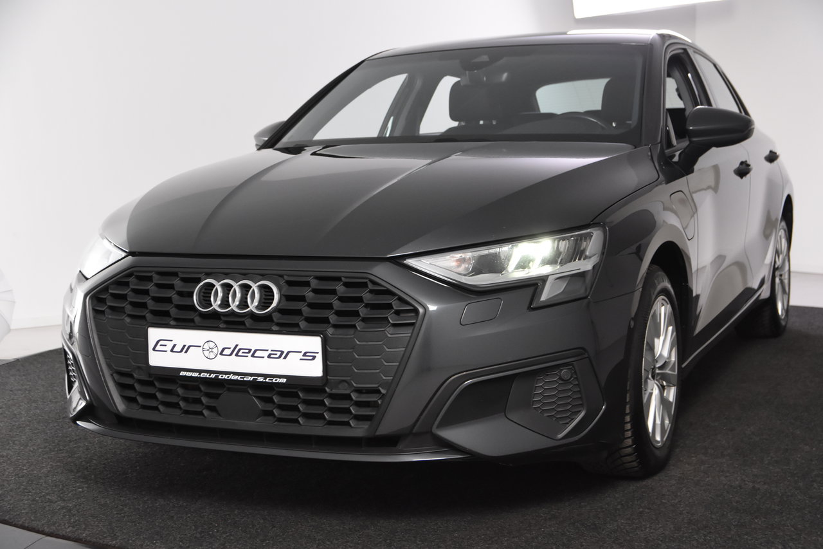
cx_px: 412
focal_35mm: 51
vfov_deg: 26.5
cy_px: 274
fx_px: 1166
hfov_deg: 38.9
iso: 1600
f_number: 5
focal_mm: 34
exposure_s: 1/100
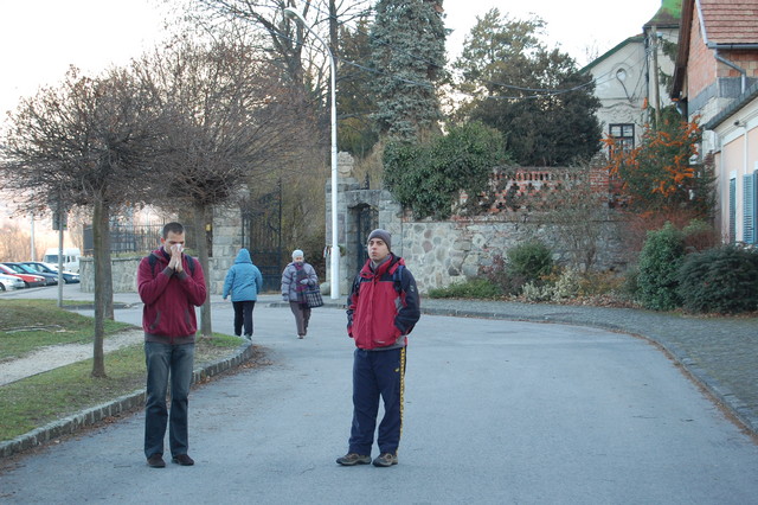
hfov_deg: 24.6
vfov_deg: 16.5
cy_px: 252
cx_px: 379
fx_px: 1736
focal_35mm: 82
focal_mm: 55
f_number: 5.6
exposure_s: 1/50
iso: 400
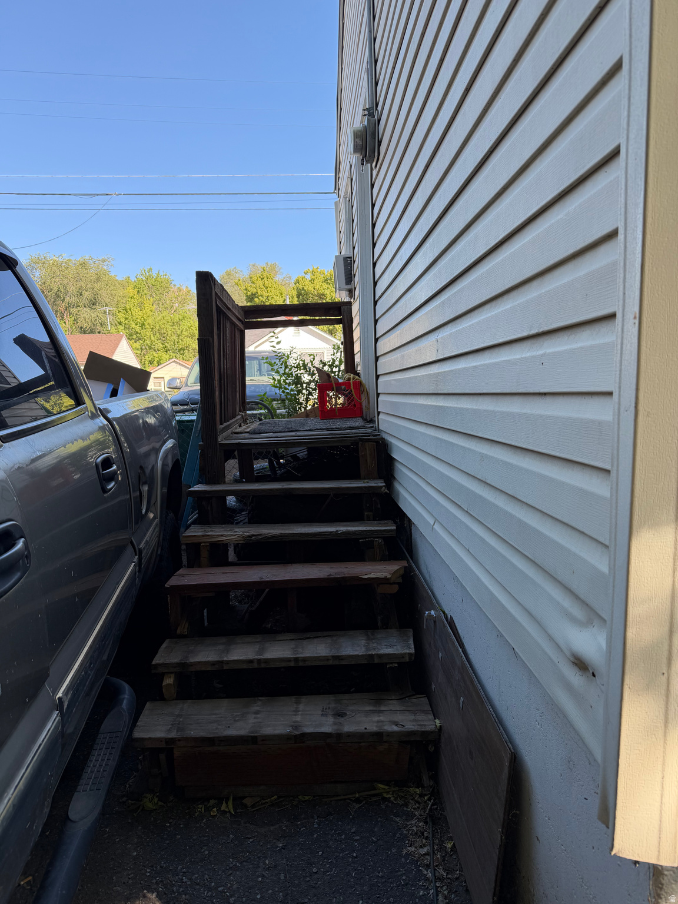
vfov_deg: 71.6
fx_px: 627
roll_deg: +2.3
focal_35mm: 24
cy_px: 452
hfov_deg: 56.8
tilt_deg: -6.5
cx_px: 339
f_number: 1.78
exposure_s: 1/551
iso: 80
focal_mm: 6.76
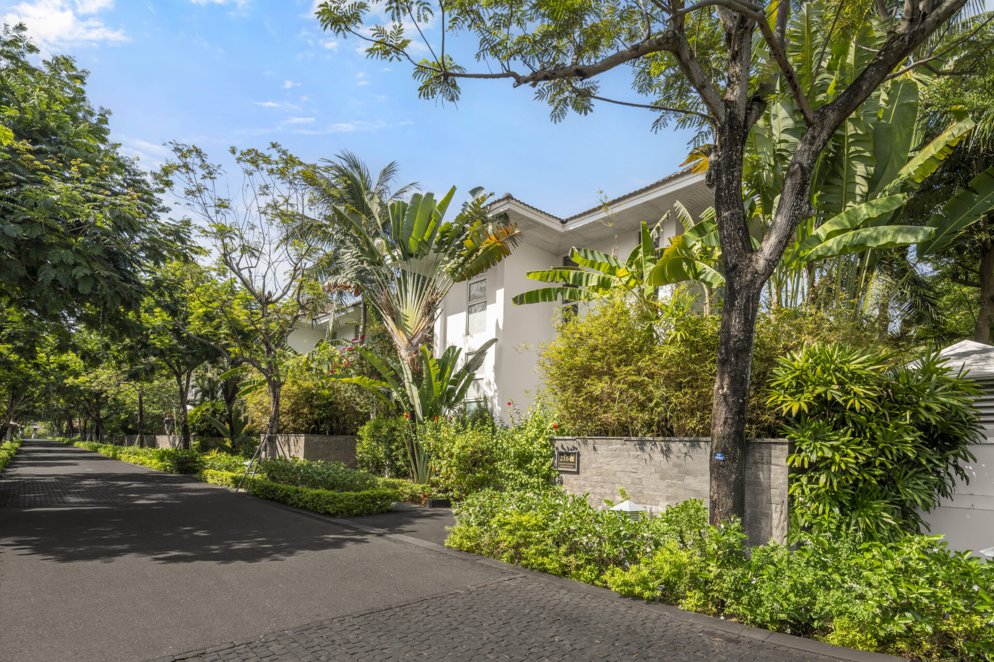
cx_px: 497
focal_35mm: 17
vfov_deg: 70.4
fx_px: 469
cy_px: 331
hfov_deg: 93.3
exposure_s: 1/160
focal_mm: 17
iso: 160
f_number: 9
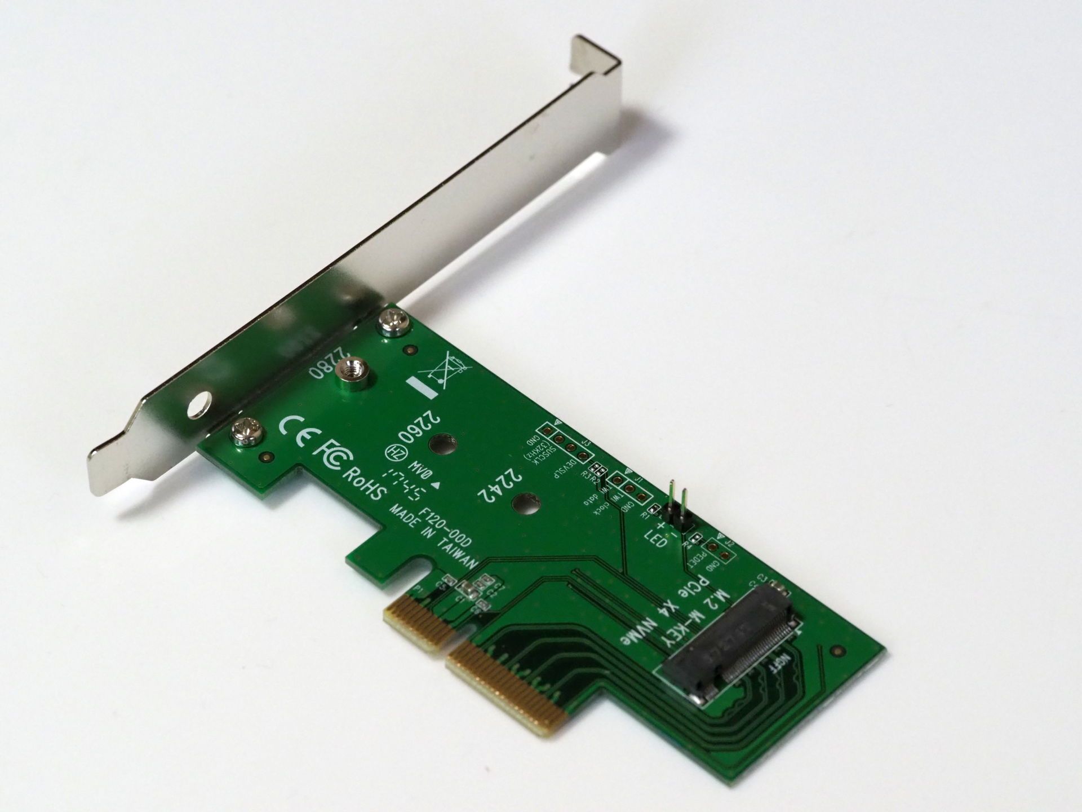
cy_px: 406
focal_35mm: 120
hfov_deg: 16.4
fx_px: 3751
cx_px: 541
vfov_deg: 12.3
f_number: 5.6
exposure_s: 1/125
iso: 3200
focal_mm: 60
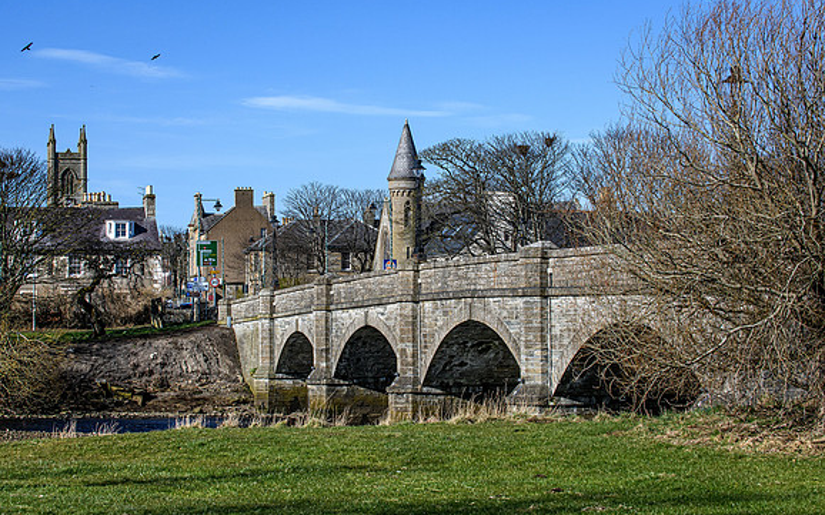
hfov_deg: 25.2
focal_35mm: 82
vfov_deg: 15.9
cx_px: 384
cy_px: 248
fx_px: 1843
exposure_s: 1/800
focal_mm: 75
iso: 400
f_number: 13
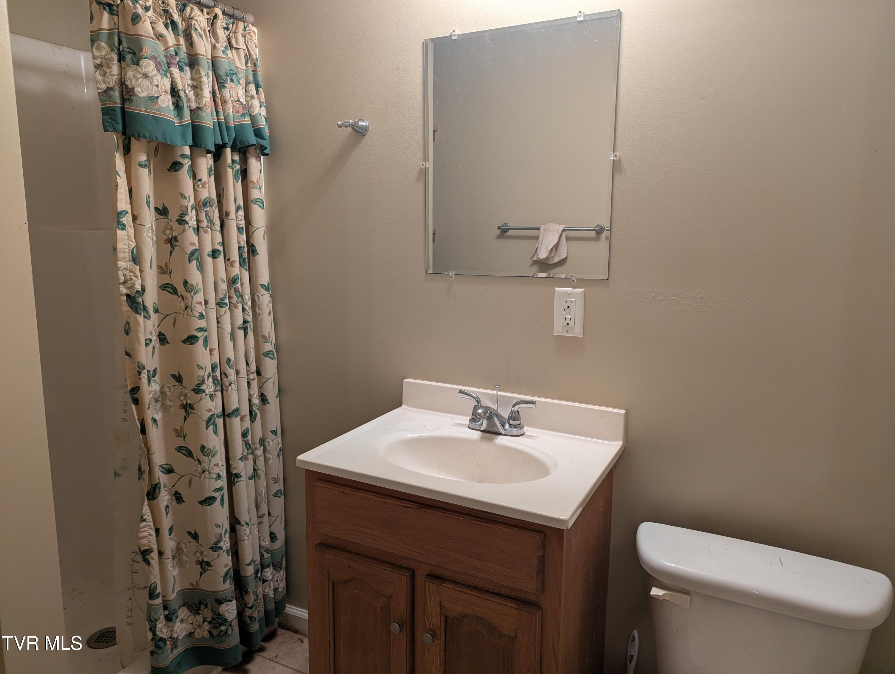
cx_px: 448
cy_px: 337
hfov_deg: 71.5
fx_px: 621
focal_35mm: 24
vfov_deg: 56.9
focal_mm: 6.81
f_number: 1.85
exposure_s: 1/24
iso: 70
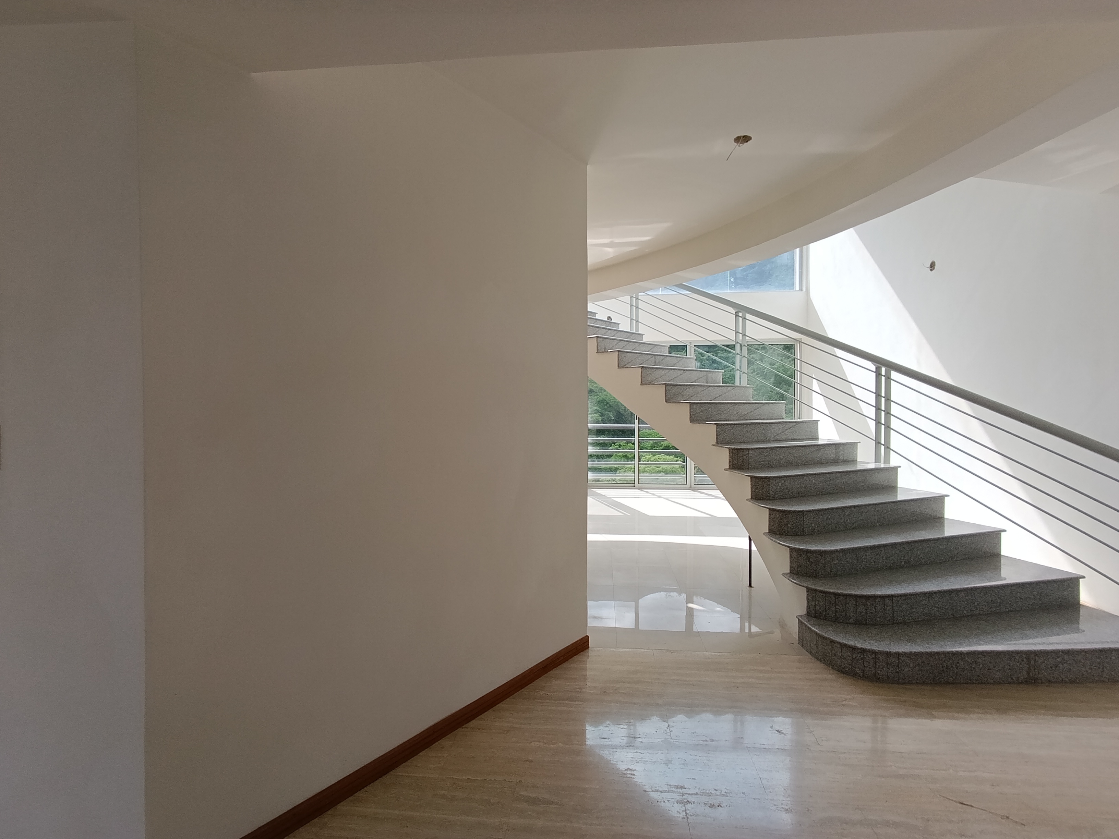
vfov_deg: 78.1
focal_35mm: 16
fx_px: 517
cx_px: 560
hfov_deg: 94.5
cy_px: 420
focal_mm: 1.65
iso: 50
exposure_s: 1/111
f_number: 2.2
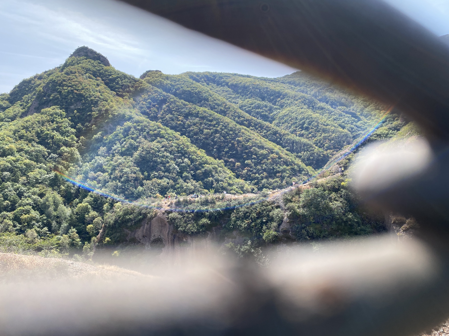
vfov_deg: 53.1
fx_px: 337
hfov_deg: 67.3
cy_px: 168
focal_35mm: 26
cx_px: 224
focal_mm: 4.25
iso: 32
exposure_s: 1/965
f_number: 1.8
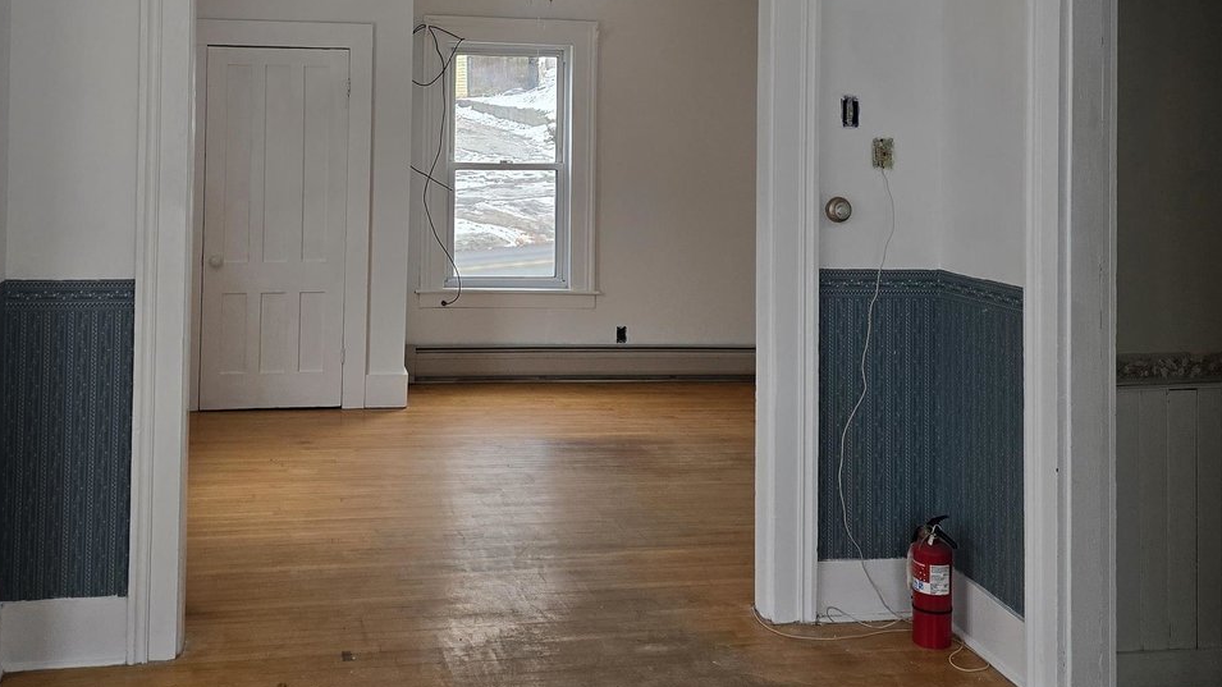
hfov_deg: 48.1
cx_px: 494
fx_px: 1361
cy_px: 99
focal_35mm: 42
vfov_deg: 27.5
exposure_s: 1/180
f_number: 1.7
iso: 160
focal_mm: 6.3
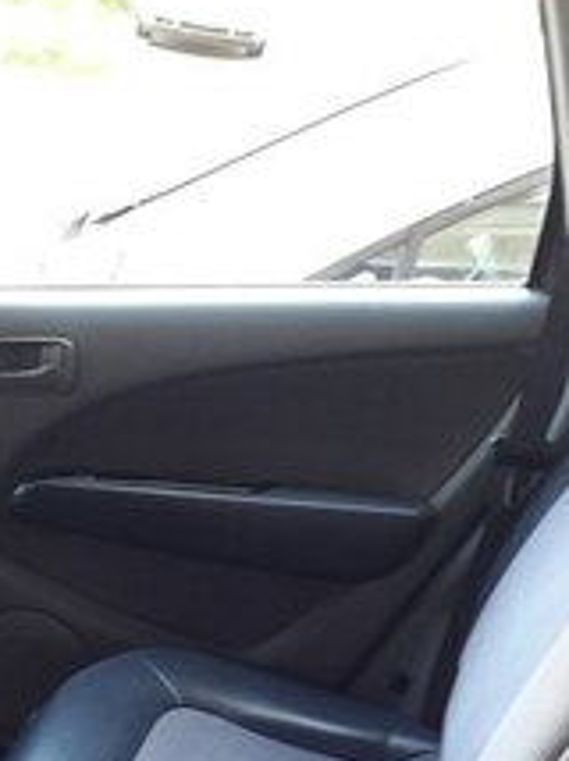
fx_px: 1427
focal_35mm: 65
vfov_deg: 27.4
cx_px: 21
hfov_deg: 21.8
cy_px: 832
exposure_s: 1/33
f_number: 1.9
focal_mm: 3.7
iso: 160
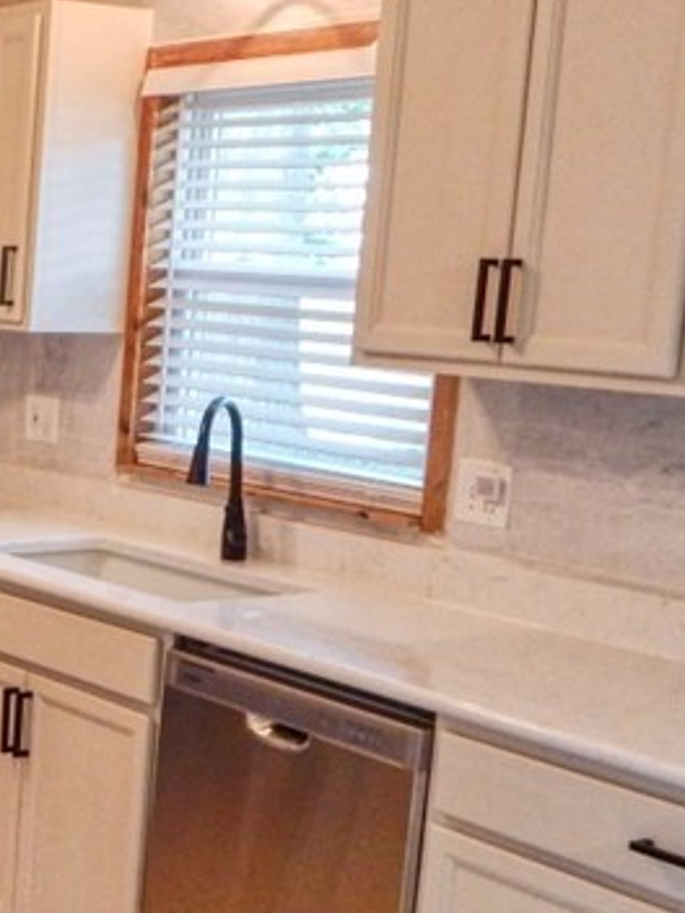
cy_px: 542
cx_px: -267
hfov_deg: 20.4
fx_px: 1689
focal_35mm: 64
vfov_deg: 30.2
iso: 180
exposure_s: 1/30
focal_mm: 4
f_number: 3
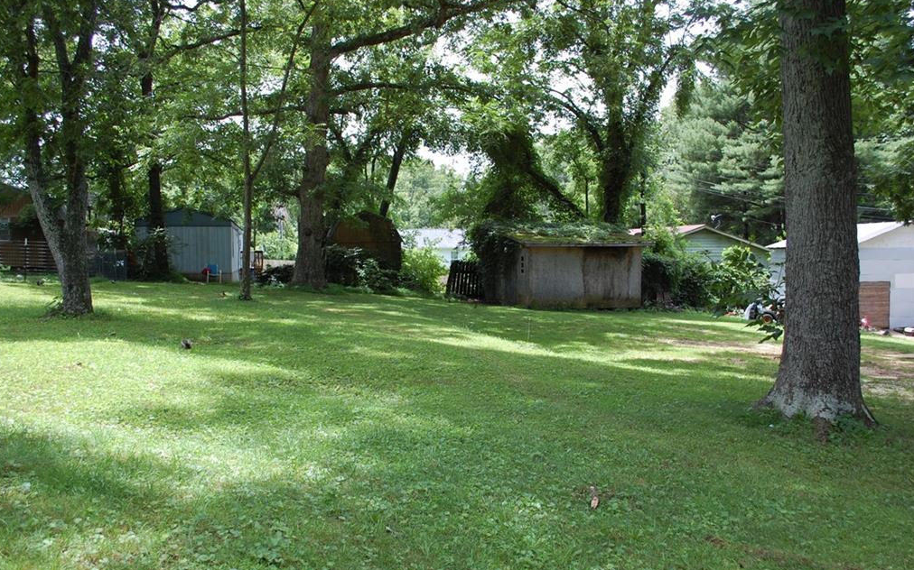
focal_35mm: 34
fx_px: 847
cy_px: 298
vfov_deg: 37.2
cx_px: 456
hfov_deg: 56.7
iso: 200
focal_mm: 22
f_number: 5.6
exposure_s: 1/125
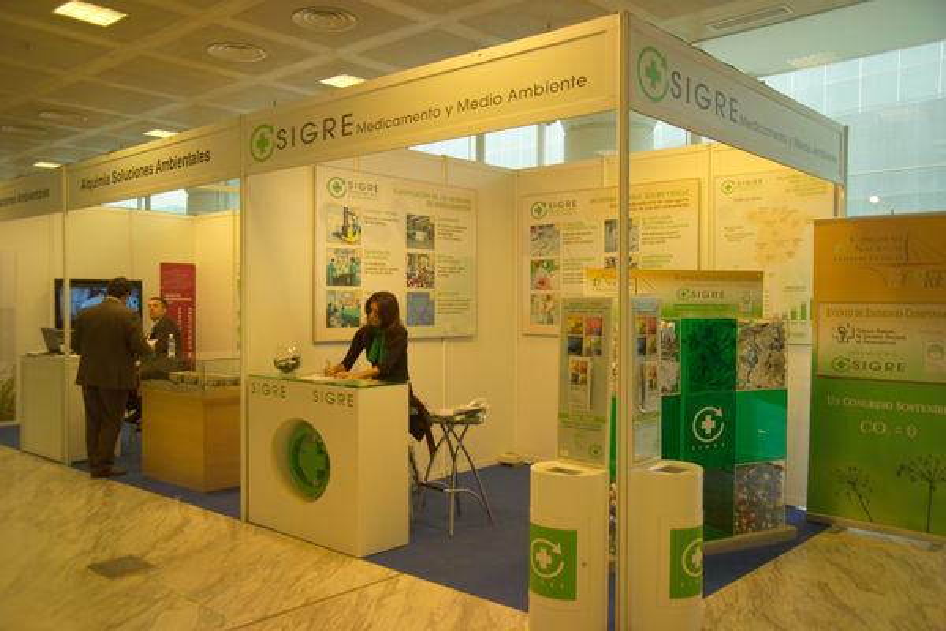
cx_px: 473
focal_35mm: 31
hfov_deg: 60.3
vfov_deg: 42.3
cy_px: 316
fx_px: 815
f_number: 4
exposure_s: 1/20
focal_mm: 31
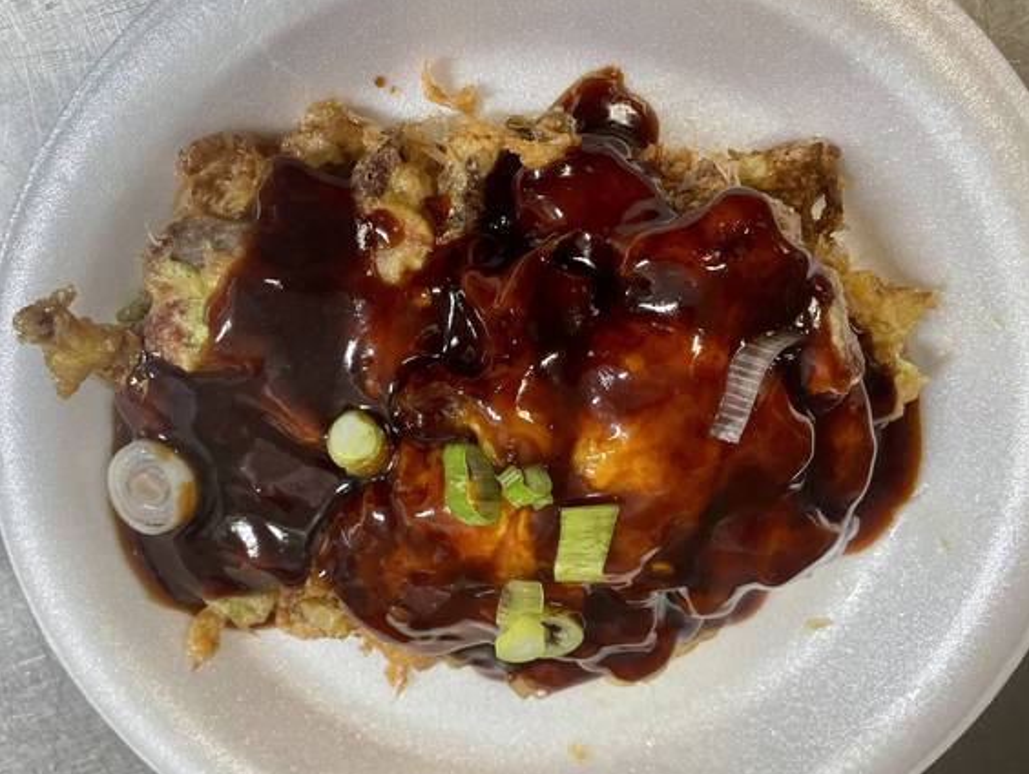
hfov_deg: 65.3
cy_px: 387
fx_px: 803
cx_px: 504
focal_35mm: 27
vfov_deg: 51.4
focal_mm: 4.2
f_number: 1.6
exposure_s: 1/120
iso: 100
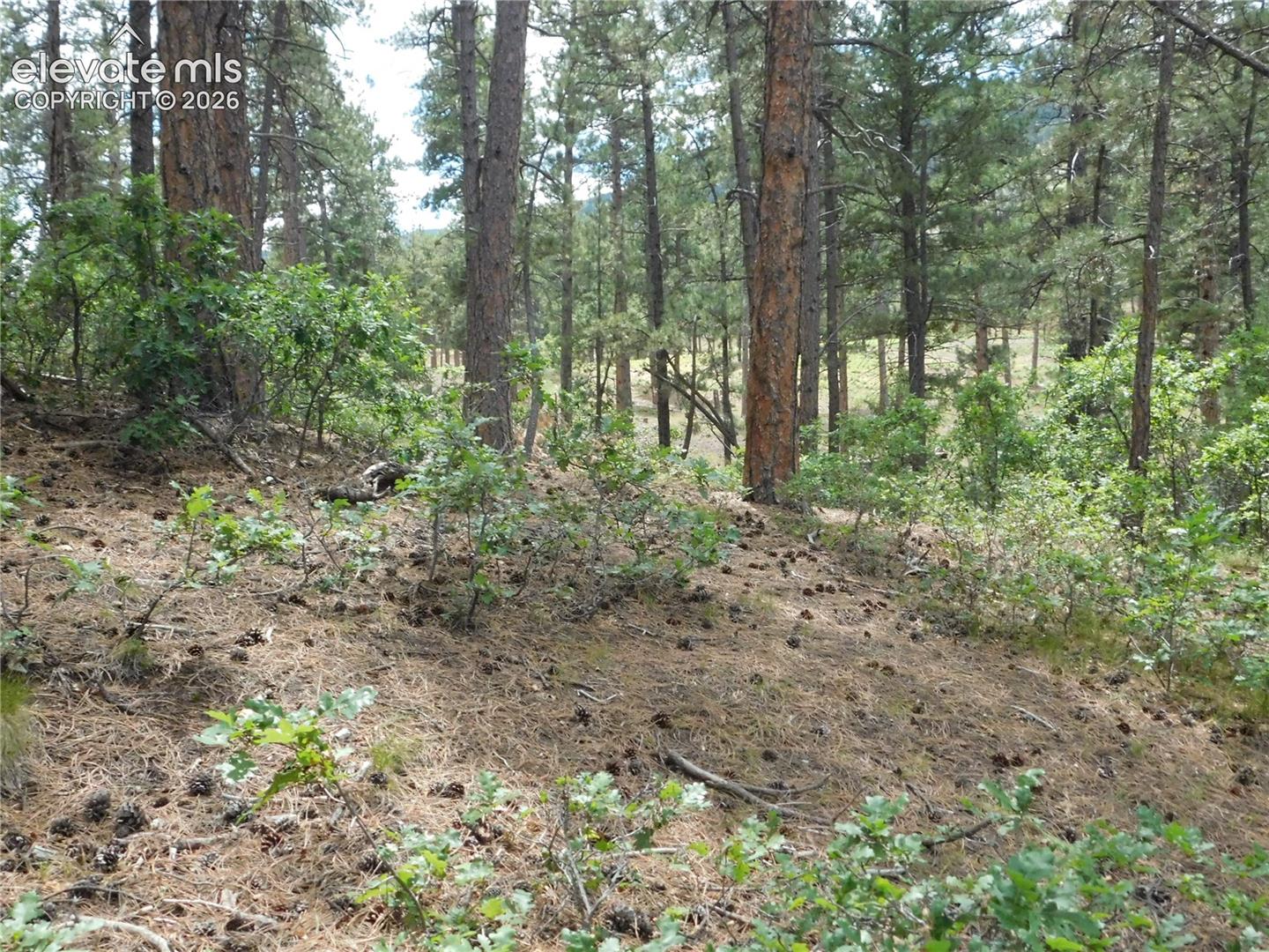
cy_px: 476
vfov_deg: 39.7
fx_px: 1320
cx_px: 634
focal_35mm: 36
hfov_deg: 51.4
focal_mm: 6.3
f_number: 7
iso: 800
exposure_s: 1/400
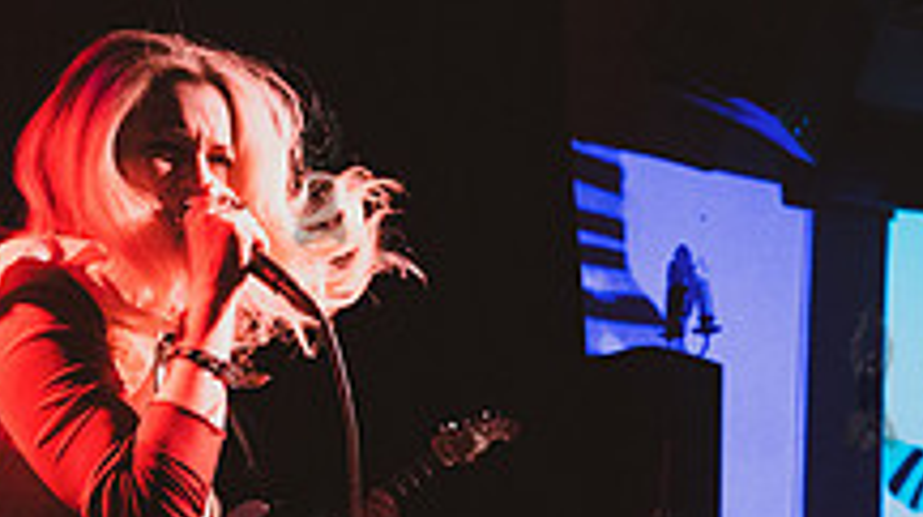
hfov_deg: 29.9
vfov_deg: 16.6
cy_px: 580
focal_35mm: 70
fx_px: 1712
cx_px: 291
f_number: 3.5
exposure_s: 1/320
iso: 12800
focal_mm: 24
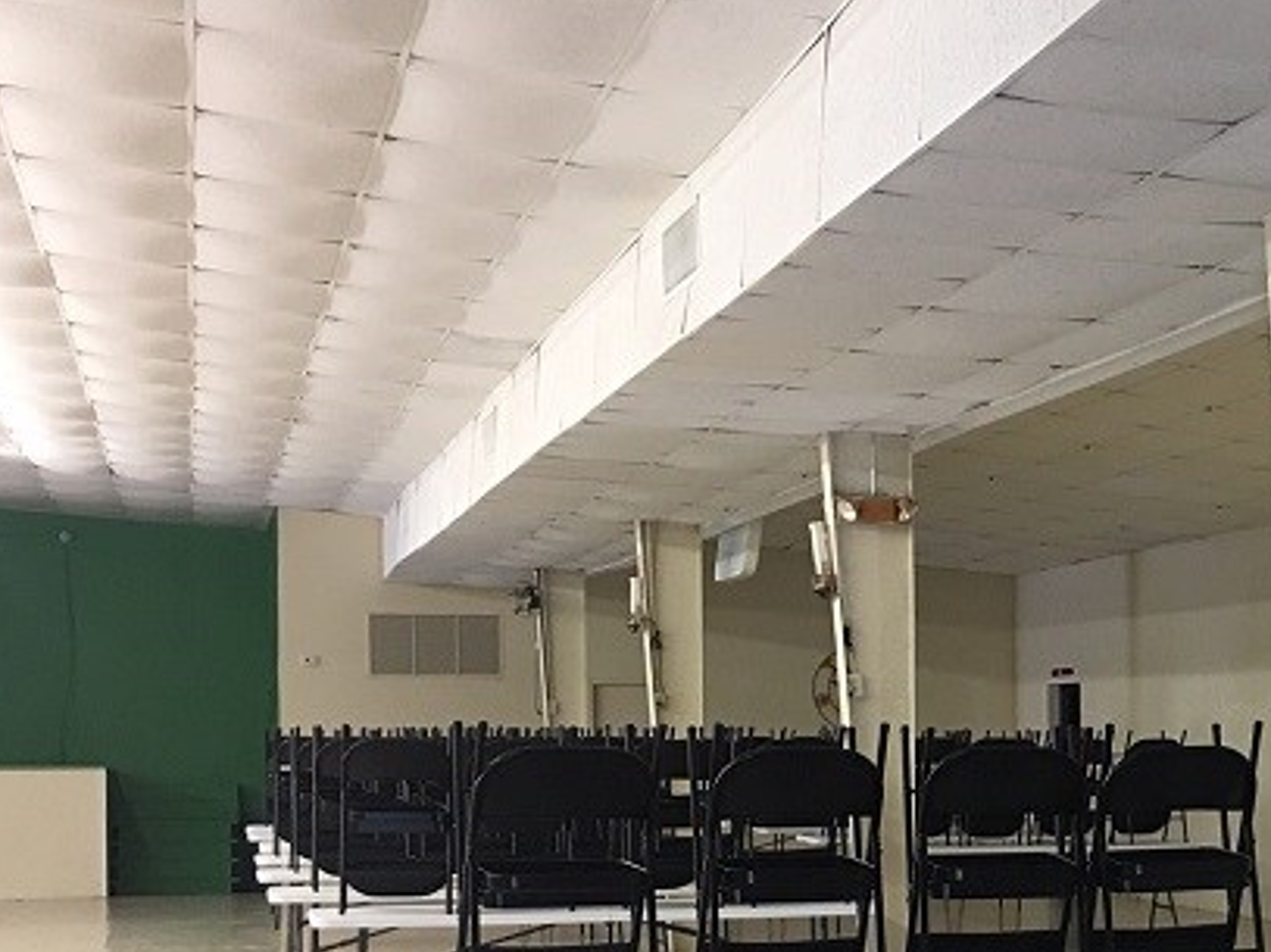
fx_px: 2680
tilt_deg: +0.5
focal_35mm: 73
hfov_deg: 24.8
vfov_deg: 19.9
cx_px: 1412
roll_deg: +0.1
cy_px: 777
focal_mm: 4.15
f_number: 2.2
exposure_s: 1/15
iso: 40
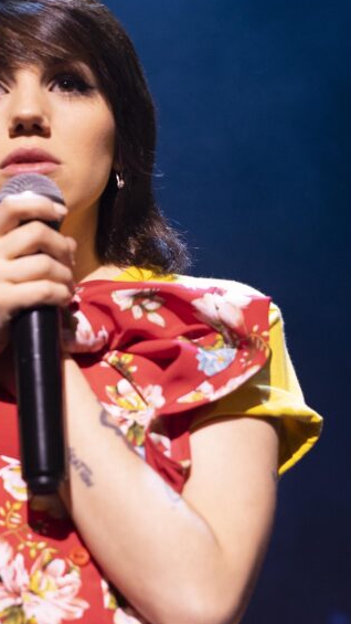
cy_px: 276
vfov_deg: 22.4
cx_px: 55
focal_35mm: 95
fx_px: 1571
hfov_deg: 12.7
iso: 1600
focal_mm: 50
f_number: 2.5
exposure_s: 1/125
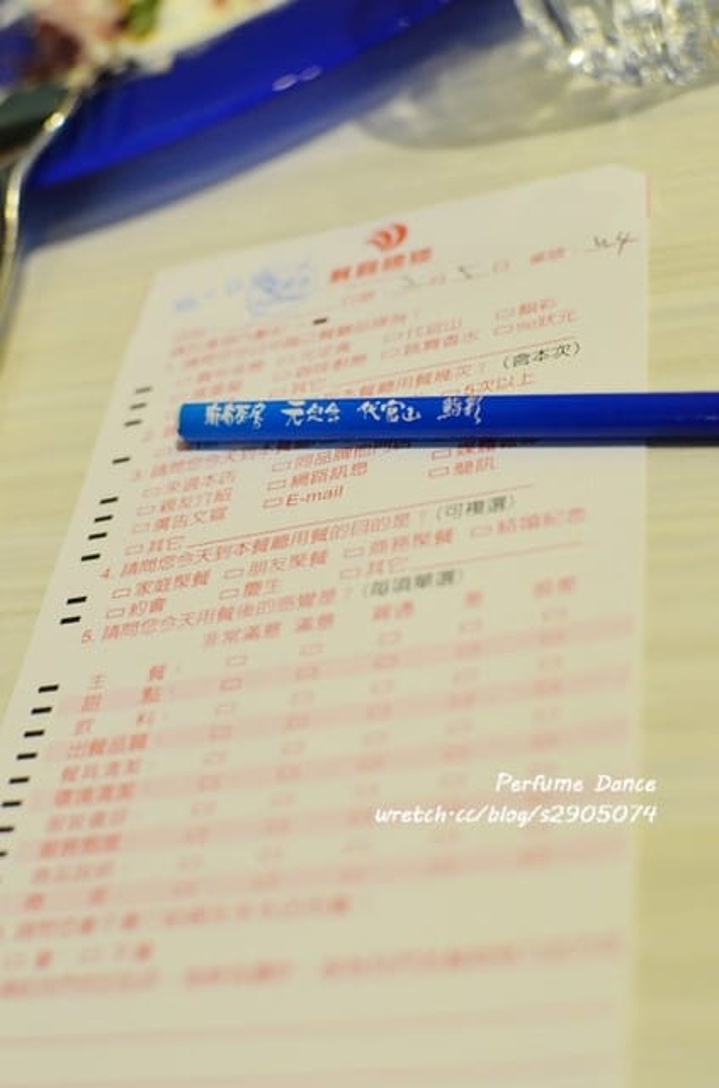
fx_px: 1582
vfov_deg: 37.9
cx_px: 360
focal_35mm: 52
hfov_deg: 25.6
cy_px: 544
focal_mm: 35
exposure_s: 1/320
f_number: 3.5
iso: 1600
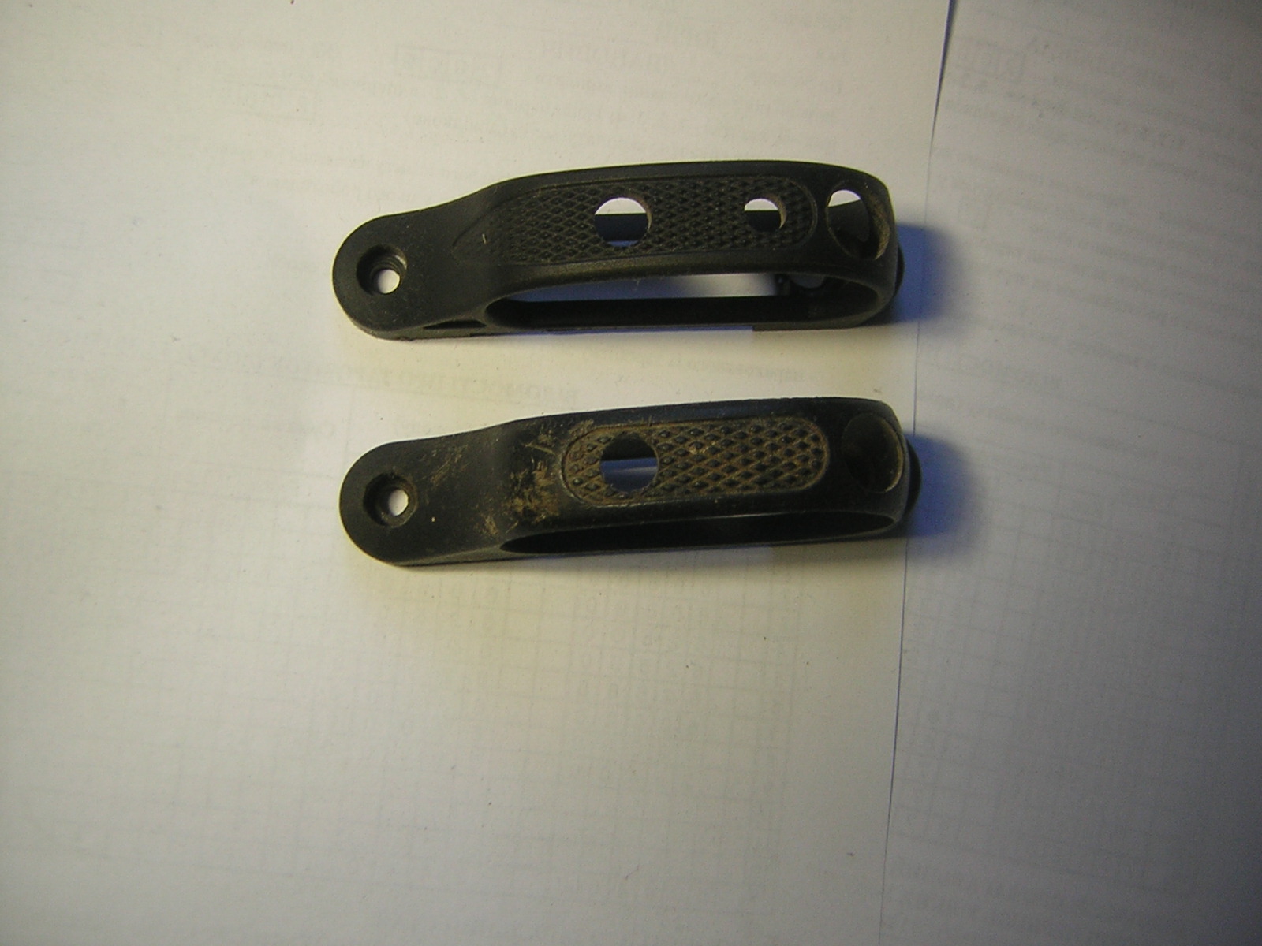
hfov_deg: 51.4
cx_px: 631
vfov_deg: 39.7
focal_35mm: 36
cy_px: 473
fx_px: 1312
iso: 50
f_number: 2.6
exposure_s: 1/70.2
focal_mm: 4.7
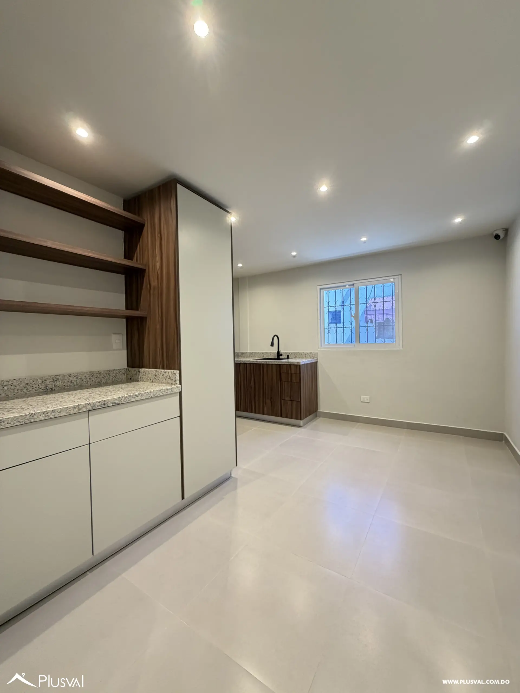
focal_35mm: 14
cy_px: 346
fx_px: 280
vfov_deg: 102.1
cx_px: 260
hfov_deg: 85.7
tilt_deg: -0.9
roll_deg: +1.1
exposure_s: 1/60
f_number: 2.2
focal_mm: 2.22
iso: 250
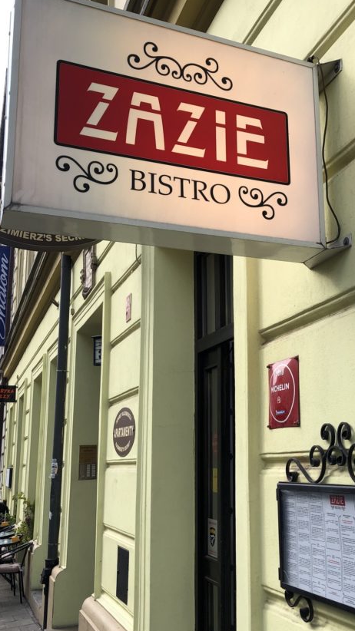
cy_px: 329
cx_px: 251
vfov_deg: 52.8
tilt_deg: +13.3
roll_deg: +1.6
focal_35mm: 38
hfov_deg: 30.8
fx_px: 636
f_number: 1.8
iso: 20
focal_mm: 3.99
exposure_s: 1/941
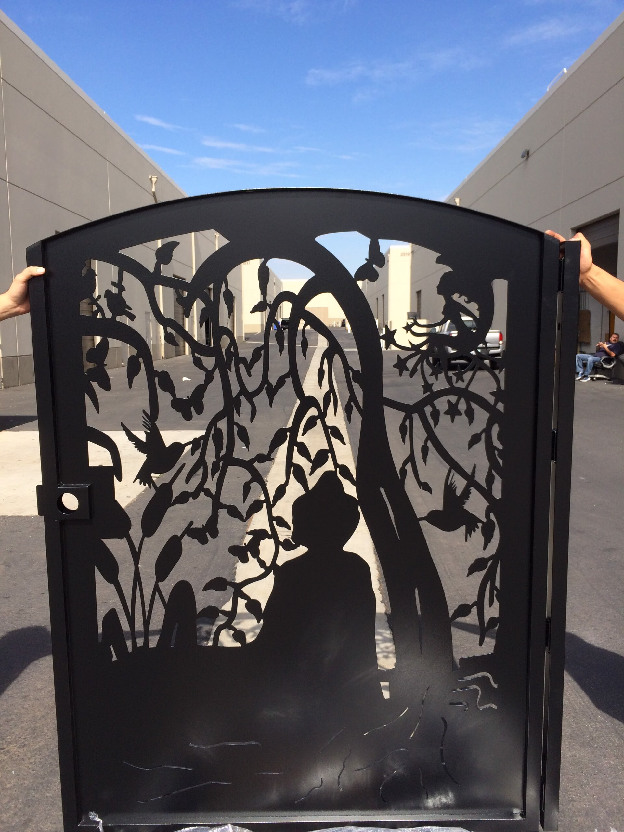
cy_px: 416
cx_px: 312
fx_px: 697
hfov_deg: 48.2
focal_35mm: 29
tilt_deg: -9.3
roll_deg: -0.7
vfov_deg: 61.7
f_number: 2.2
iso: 32
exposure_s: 1/1709
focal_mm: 4.15
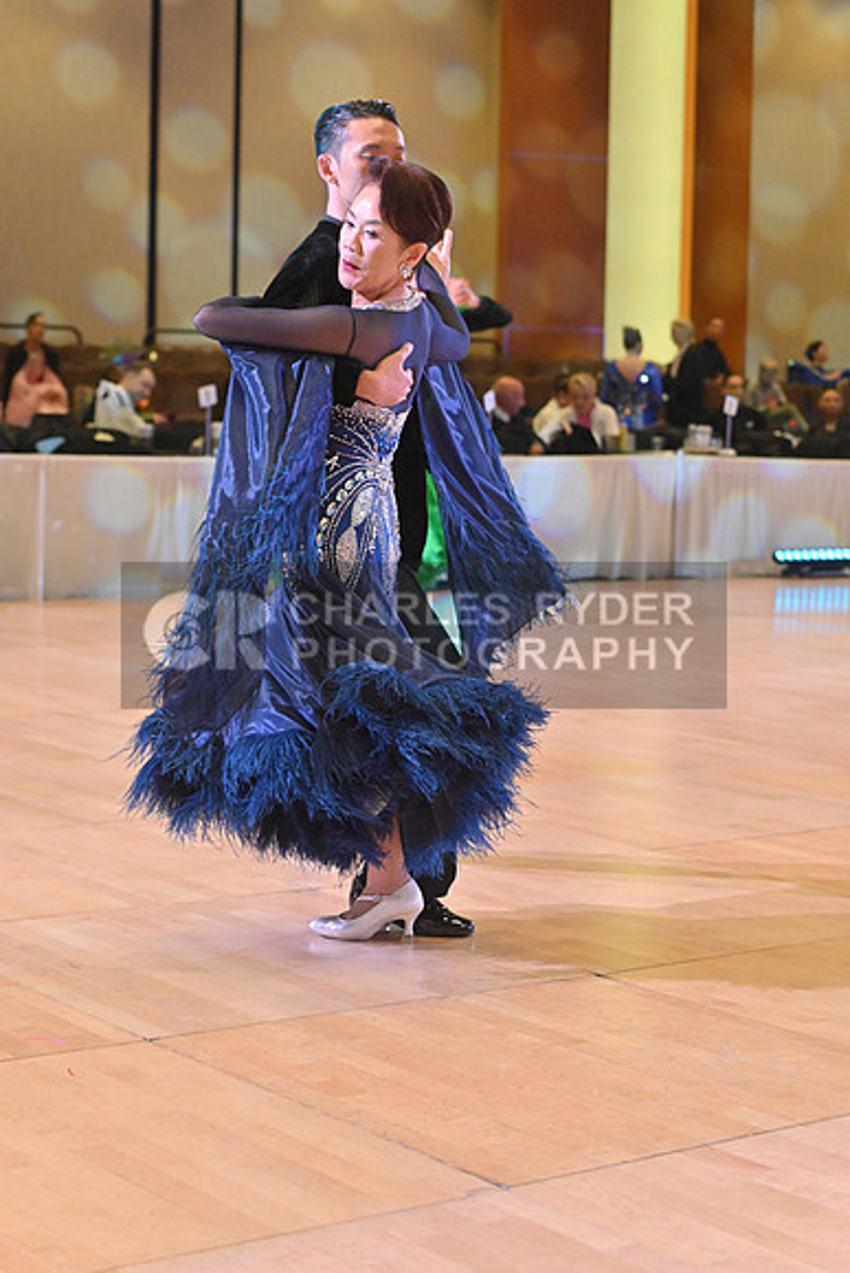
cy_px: 636
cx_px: 425
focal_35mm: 70
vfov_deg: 28.8
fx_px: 2477
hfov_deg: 19.5
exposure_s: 1/400
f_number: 5
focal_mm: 70
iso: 5000
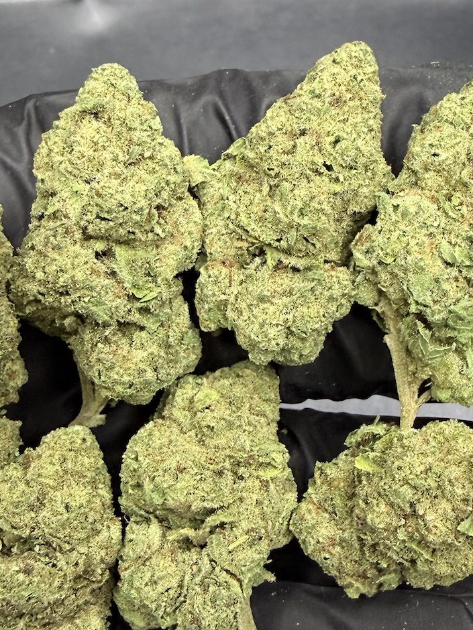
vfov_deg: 38.8
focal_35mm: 49
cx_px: 278
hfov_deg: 29.6
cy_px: 360
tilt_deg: -68.6
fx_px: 893
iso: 160
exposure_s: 1/50
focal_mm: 2.22
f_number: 2.2
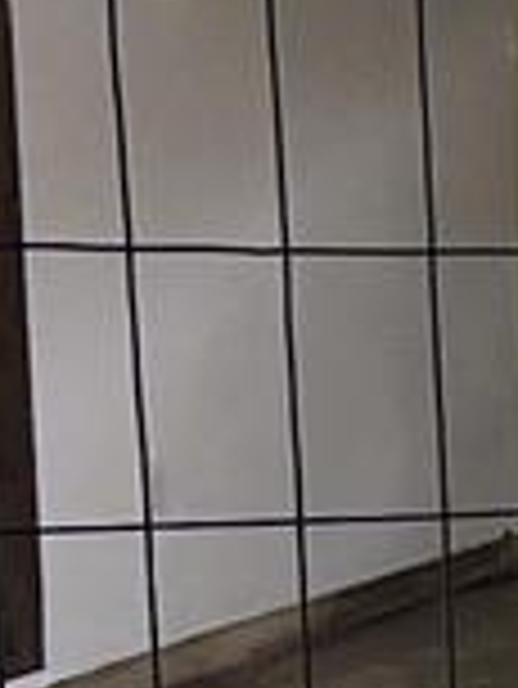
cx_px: 1932
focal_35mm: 174
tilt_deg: -13.0
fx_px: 3467
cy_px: 684
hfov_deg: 6.9
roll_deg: -2.8
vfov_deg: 11.2
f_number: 1.5
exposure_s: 1/60
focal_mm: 5.7
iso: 500
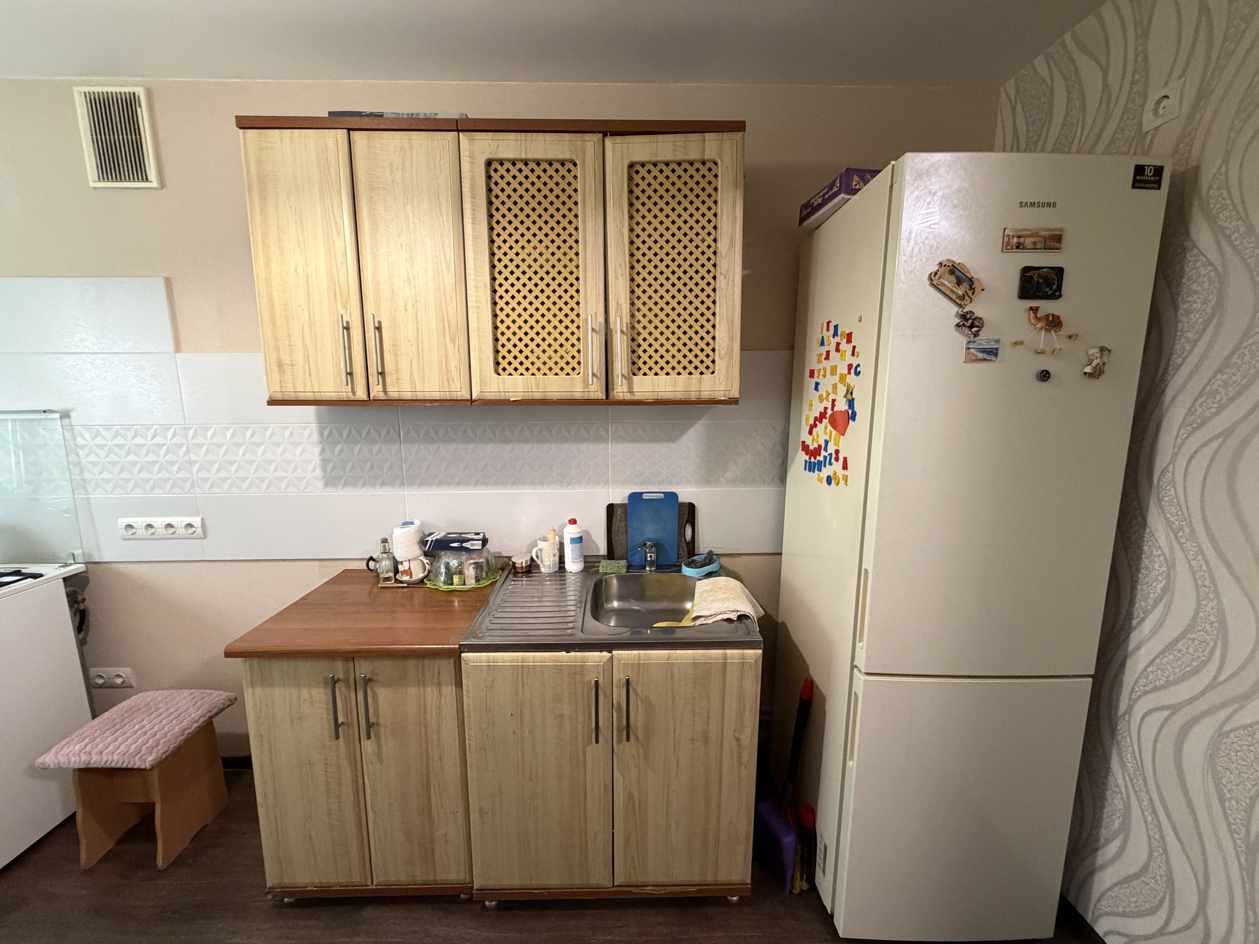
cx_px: 630
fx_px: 509
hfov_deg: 102.1
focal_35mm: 14
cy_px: 472
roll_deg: +0.1
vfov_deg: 85.7
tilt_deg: -9.5
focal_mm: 2.22
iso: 400
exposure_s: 1/50
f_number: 2.2
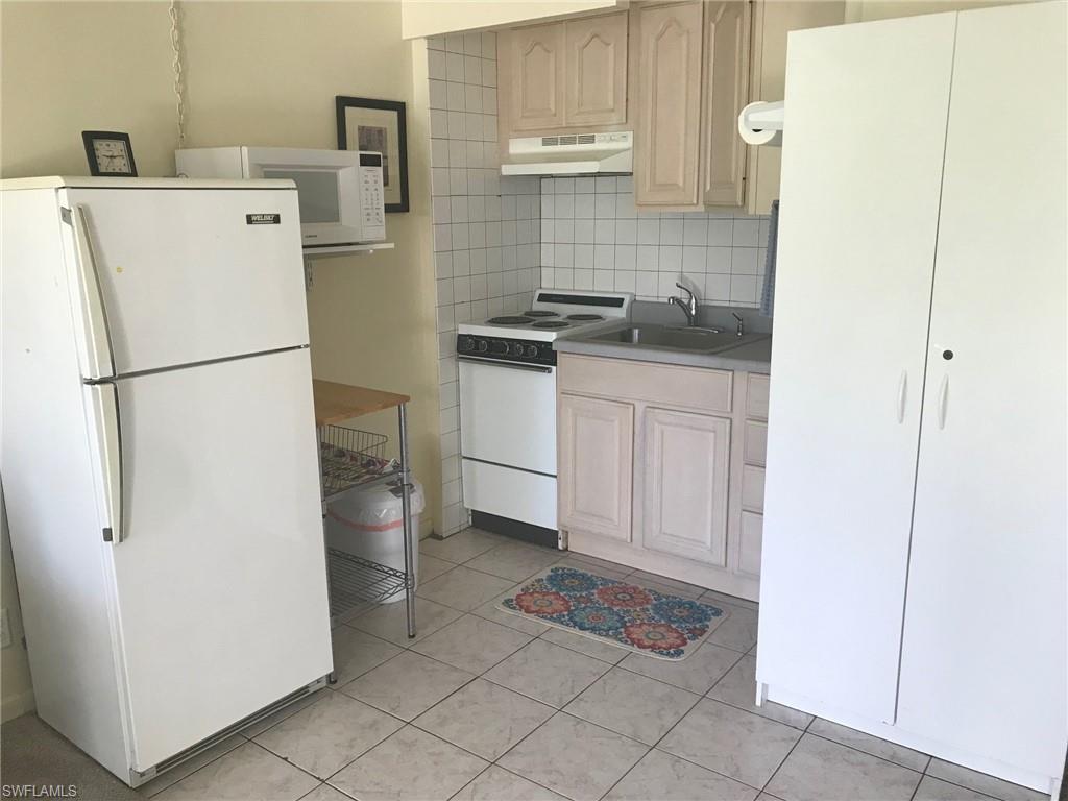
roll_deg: -0.4
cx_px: 534
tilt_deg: -14.5
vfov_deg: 49.7
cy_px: 400
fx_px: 864
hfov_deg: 63.4
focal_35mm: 28
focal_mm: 3.99
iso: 25
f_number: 1.8
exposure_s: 1/40
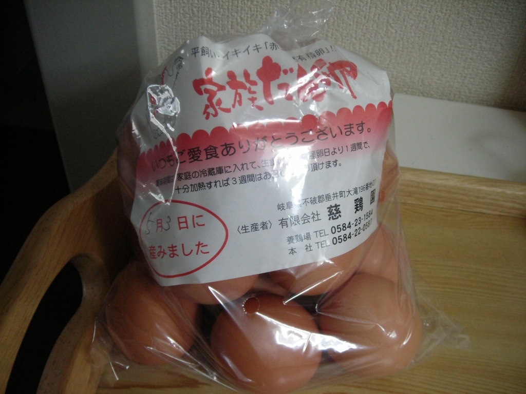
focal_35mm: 38
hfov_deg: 49.0
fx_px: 577
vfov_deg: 37.7
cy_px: 197
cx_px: 263
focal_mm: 6.3
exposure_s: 1/21
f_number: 3.2
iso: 200
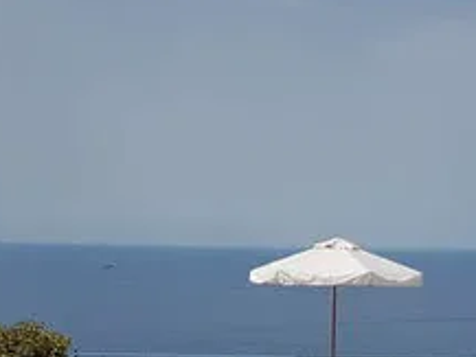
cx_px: 274
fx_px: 991
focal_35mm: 72
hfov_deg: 27.0
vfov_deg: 19.7
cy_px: 377
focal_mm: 4.2
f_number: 1.7
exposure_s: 1/4608
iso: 40
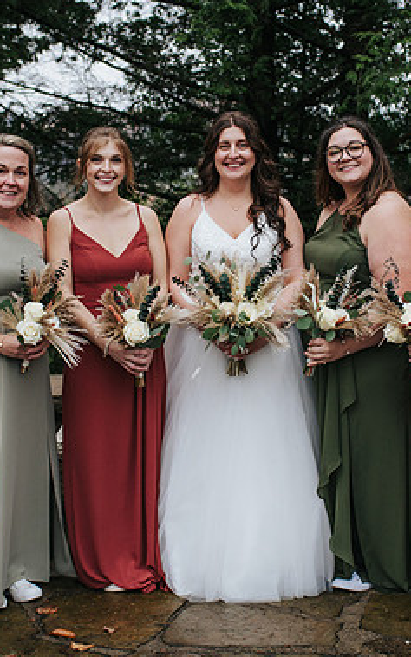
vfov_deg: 31.1
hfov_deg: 19.7
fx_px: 1182
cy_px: 303
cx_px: 206
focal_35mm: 66
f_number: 3.2
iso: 800
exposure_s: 1/400
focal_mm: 35
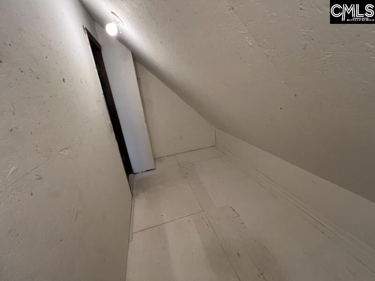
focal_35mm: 13
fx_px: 141
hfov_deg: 106.2
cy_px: 140
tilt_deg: -17.2
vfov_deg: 89.9
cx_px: 188
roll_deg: +5.2
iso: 160
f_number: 1.8
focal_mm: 1.57
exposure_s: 1/60
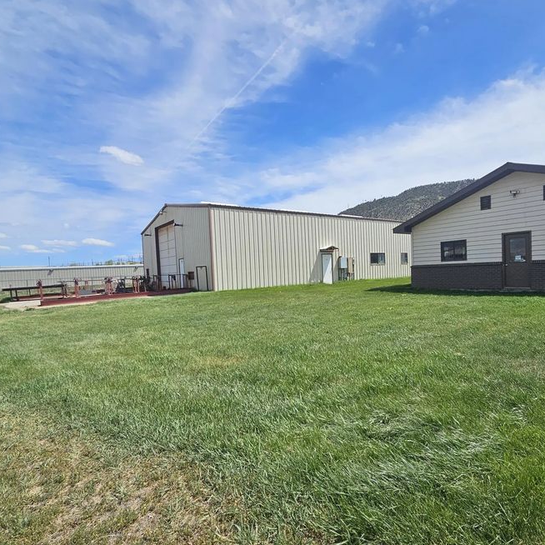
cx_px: 314
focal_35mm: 18
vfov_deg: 80.7
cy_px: 279
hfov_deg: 80.2
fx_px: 321
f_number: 2.2
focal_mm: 2.2
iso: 50
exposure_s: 1/3697
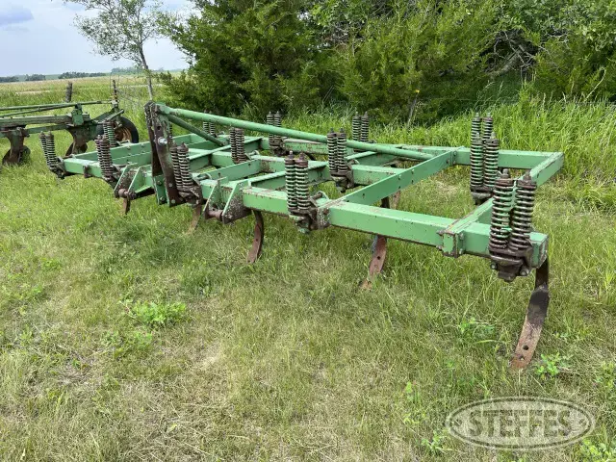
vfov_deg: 53.1
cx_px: 308
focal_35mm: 26
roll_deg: +2.7
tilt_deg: -20.1
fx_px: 463
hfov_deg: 67.3
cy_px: 231
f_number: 1.5
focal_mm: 5.7
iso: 50
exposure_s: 1/1112
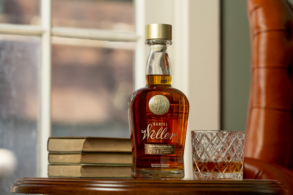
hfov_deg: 17.1
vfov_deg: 11.4
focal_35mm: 120
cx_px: 146
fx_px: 977
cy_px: 98
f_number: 5
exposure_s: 1/250
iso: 800
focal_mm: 120
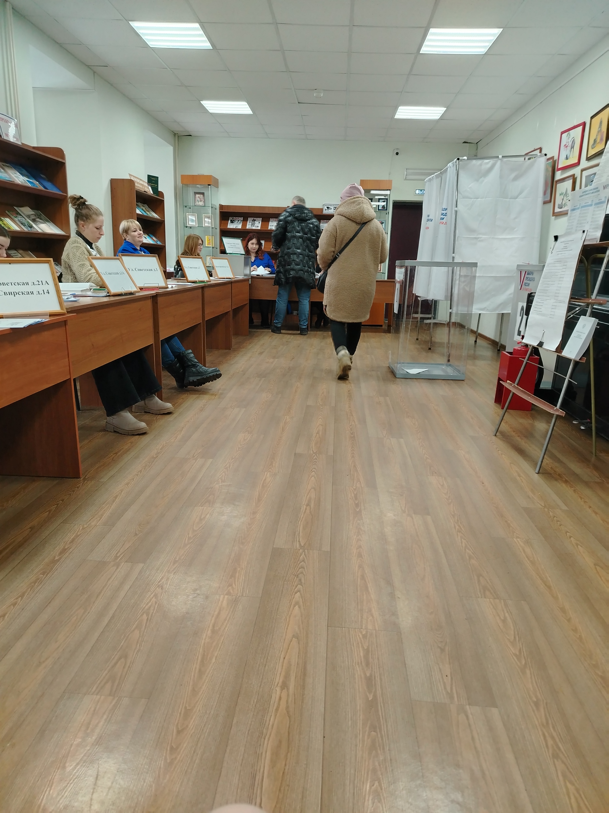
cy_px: 406
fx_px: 563
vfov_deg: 71.6
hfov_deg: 56.8
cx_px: 304
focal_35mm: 24
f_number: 1.75
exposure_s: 1/50
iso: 520
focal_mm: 5.25
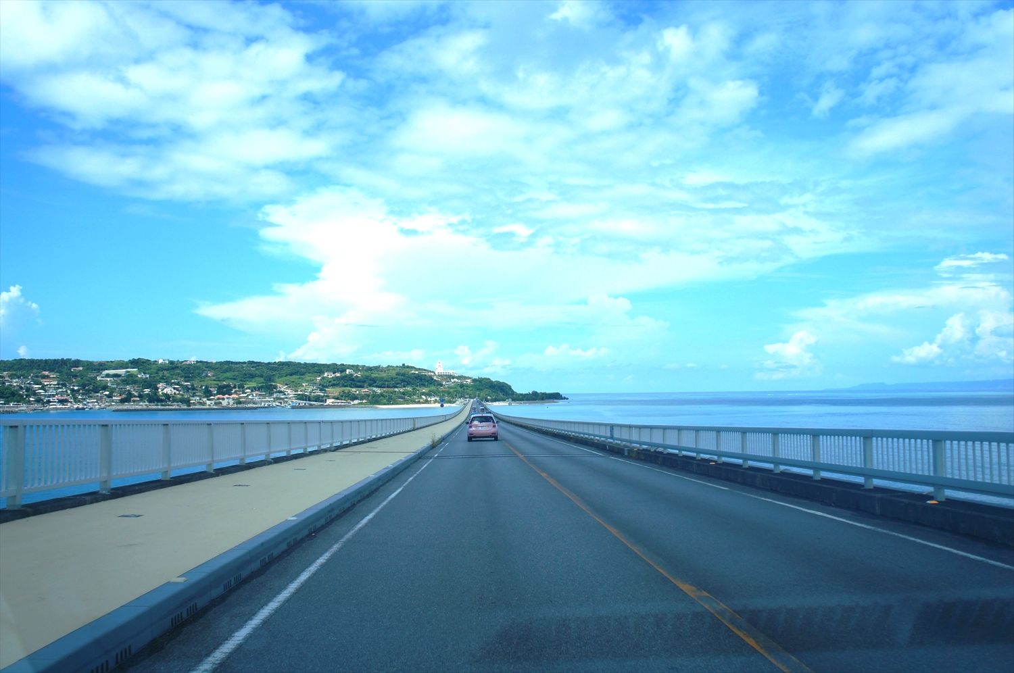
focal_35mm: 30
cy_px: 336
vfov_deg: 43.5
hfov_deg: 62.0
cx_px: 507
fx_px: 844
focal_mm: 20
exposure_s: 1/500
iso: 200
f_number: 7.1
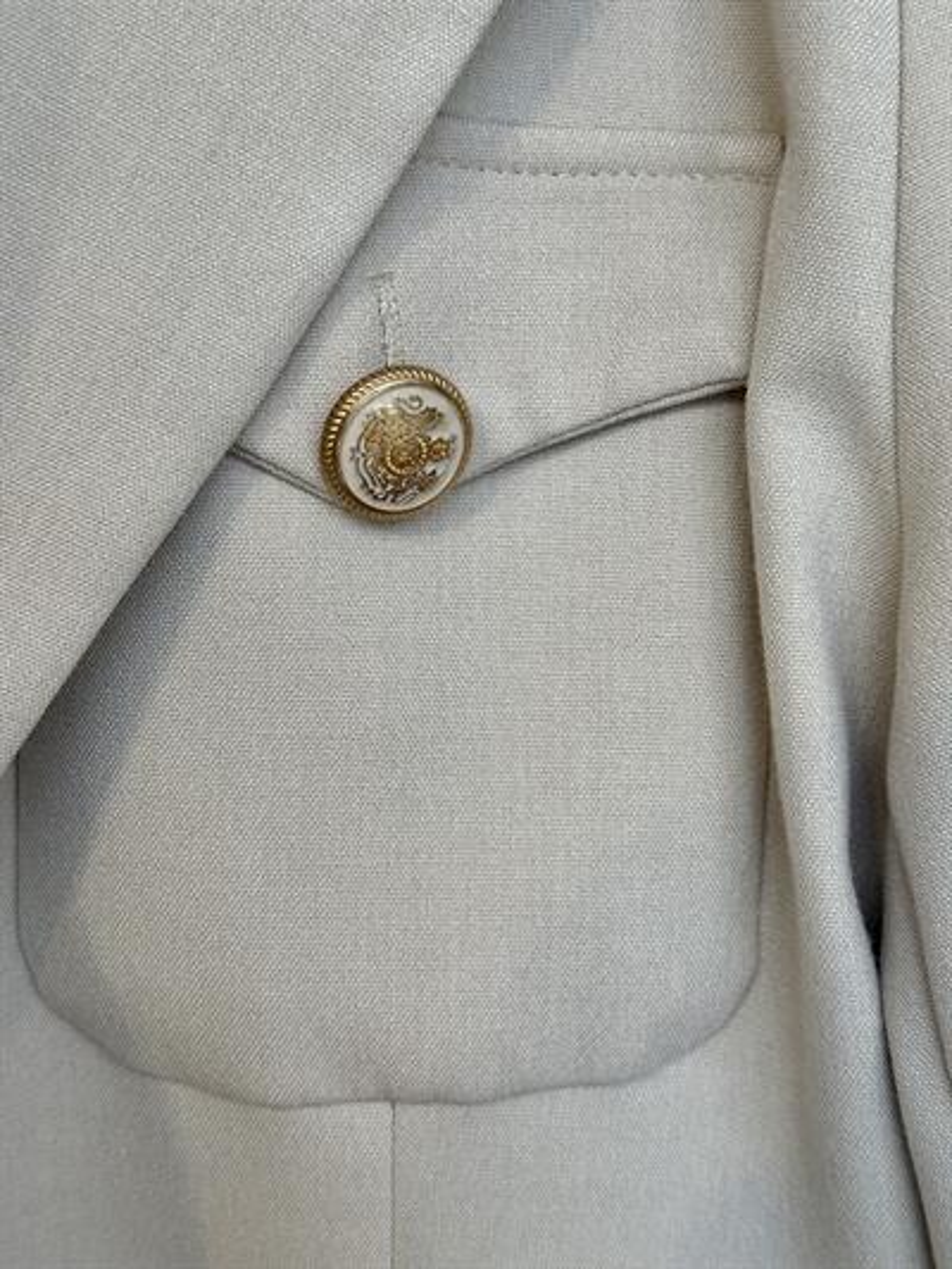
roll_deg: +2.7
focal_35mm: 48
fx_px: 1759
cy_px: 634
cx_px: 476
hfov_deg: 30.3
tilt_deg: -9.4
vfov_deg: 39.6
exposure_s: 1/228
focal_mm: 6.76
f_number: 1.78
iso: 50
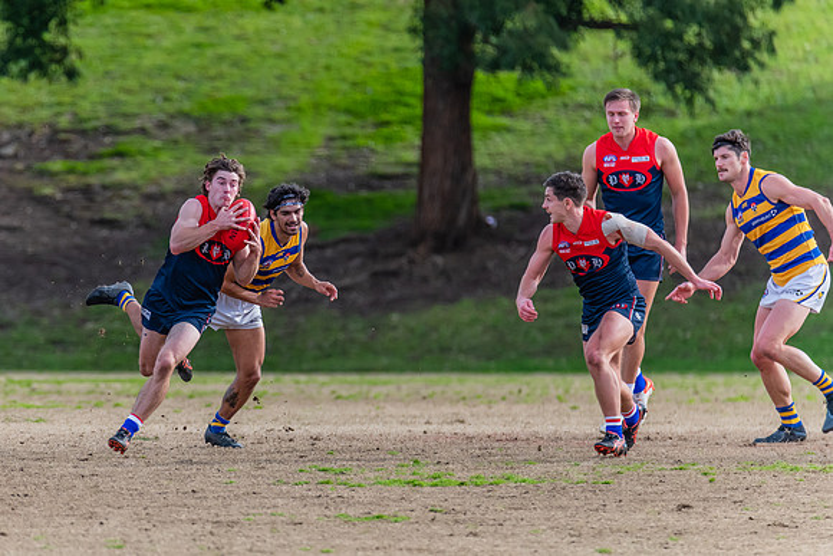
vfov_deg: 2.0
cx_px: 276
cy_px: 269
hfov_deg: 3.1
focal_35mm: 676
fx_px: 15638
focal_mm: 500
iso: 1000
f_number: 6.3
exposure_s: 1/1600
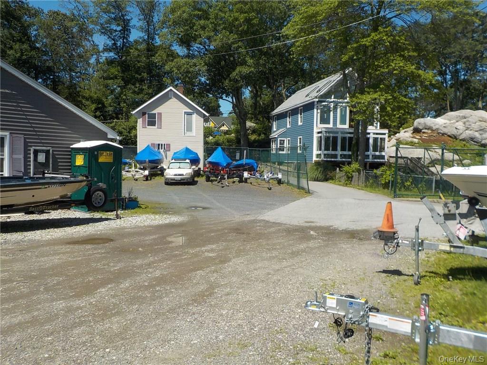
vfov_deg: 46.8
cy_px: 182
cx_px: 244
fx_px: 422
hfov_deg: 60.0
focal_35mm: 30
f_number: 3.3
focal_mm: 4.1
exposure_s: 1/1250
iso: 125
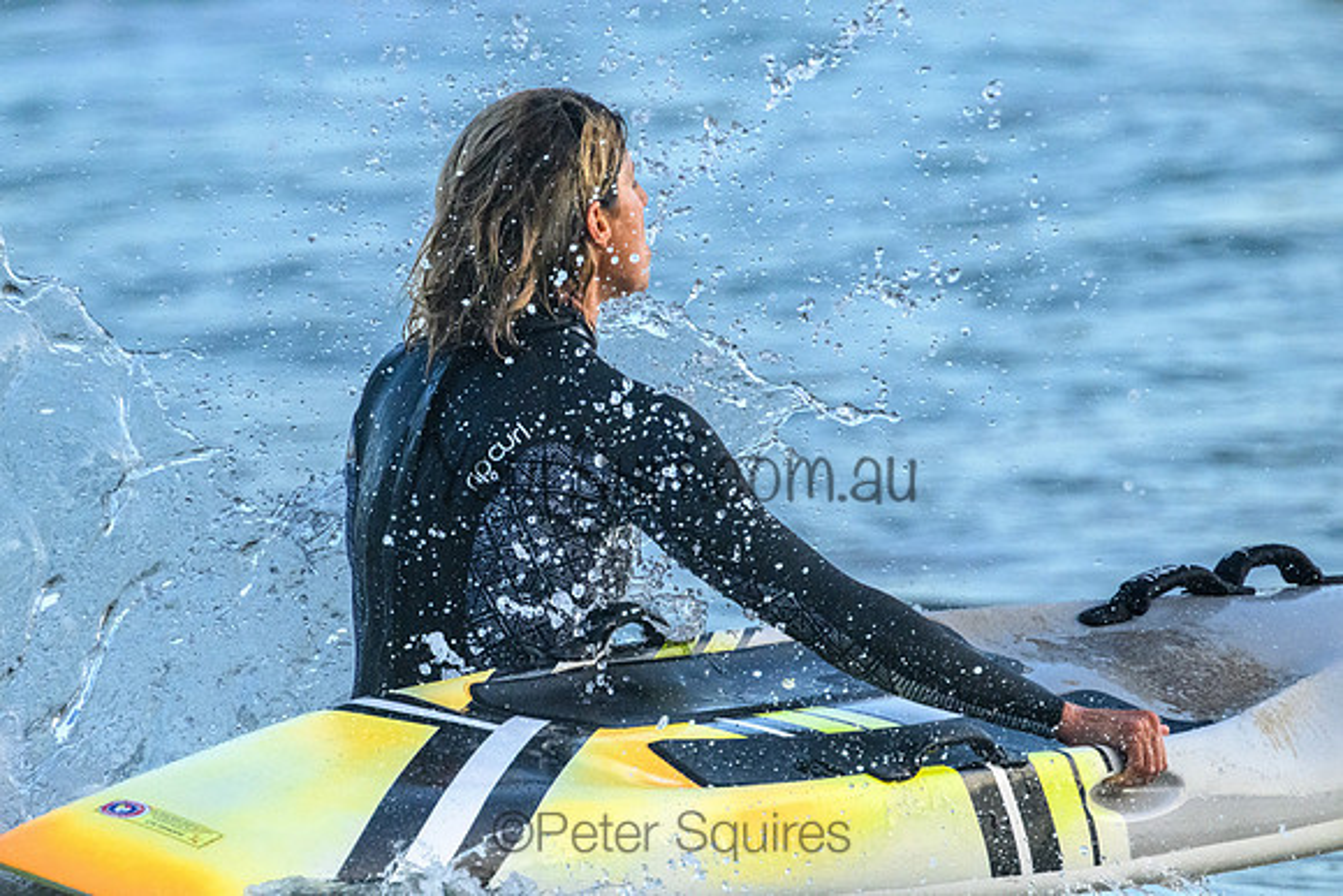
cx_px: 672
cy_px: 448
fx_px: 29850
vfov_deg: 1.7
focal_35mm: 800
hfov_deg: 2.6
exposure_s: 1/2000
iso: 7200
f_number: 11
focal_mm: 800
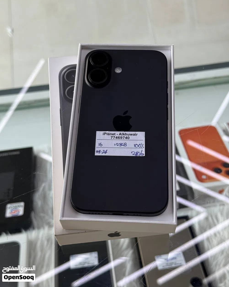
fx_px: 432
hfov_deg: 29.7
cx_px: 113
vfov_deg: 36.6
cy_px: 131
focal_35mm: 51
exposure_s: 1/234
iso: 80
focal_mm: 6.76
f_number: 1.78
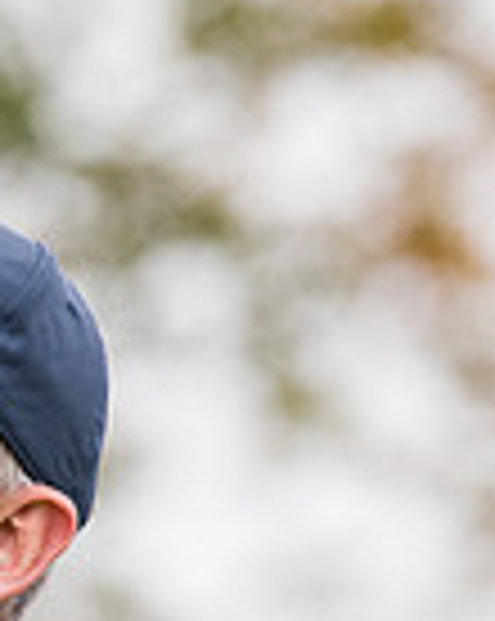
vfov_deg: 1.9
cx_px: -581
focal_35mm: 1034
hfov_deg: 1.5
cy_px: 666
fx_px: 18977
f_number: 4
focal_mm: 200
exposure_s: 1/1250
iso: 800
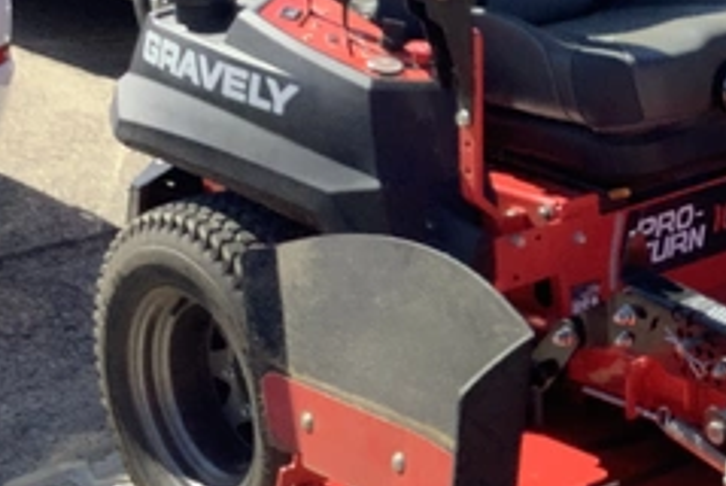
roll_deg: +0.5
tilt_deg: -14.8
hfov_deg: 19.6
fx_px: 2039
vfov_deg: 13.6
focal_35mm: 101
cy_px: 190
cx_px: 729
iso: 25
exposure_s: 1/512
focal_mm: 3.3
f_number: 2.4
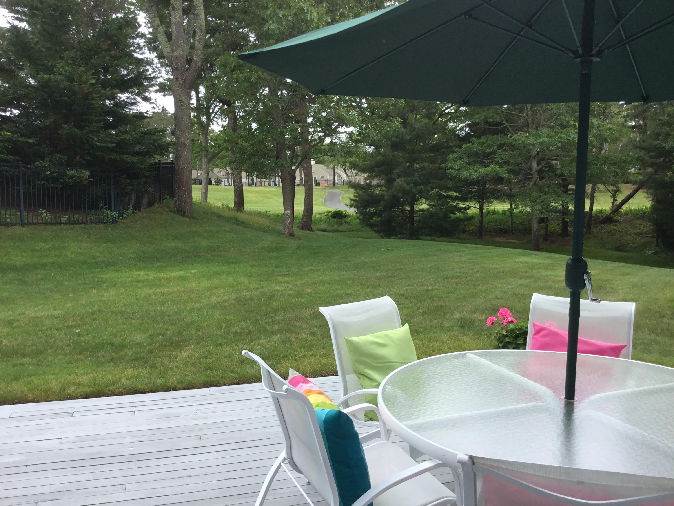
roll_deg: +1.1
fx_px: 604
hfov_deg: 58.4
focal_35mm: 31
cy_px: 253
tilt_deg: -5.1
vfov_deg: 45.4
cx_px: 337
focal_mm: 3.3
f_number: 2.4
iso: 25
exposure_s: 1/696
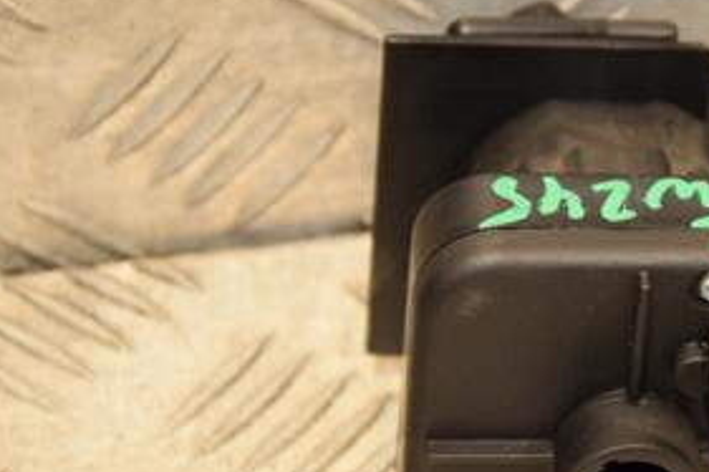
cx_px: 689
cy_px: 245
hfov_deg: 9.1
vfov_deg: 6.1
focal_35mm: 224
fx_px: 4409
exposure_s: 1/160
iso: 800
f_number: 5.3
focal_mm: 70
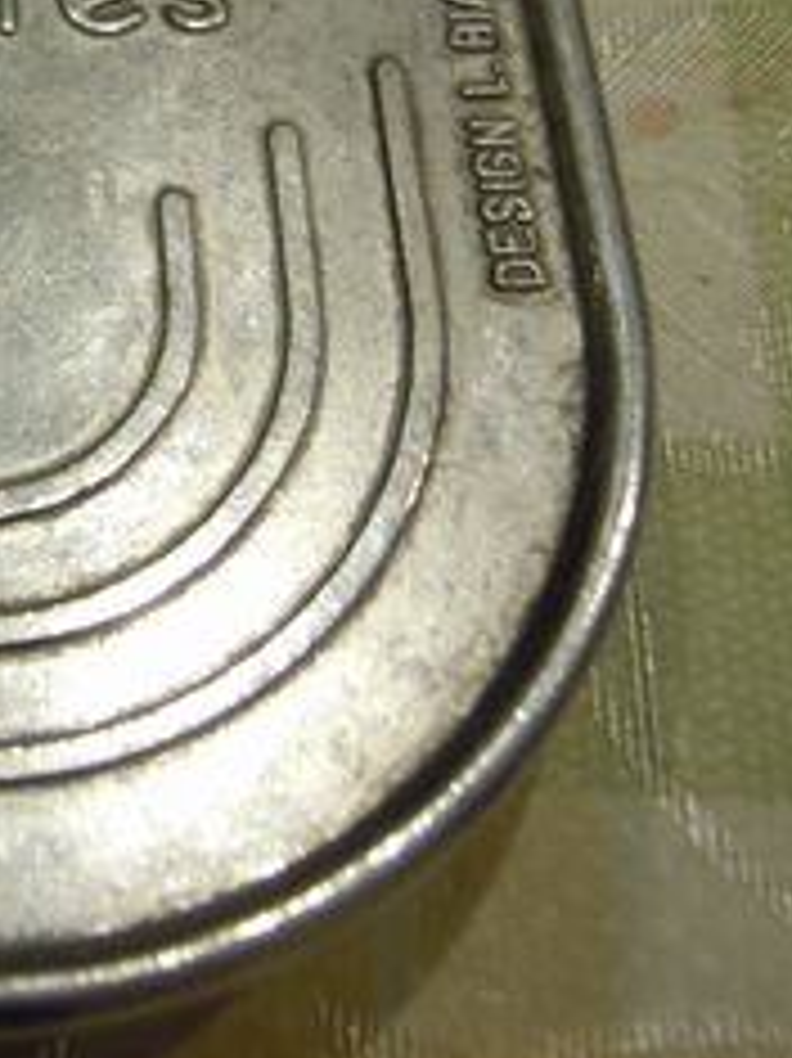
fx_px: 2290
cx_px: -18
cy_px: -7
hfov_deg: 19.0
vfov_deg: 24.8
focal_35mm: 75
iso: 400
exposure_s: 1/20
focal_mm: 5.9
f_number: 4
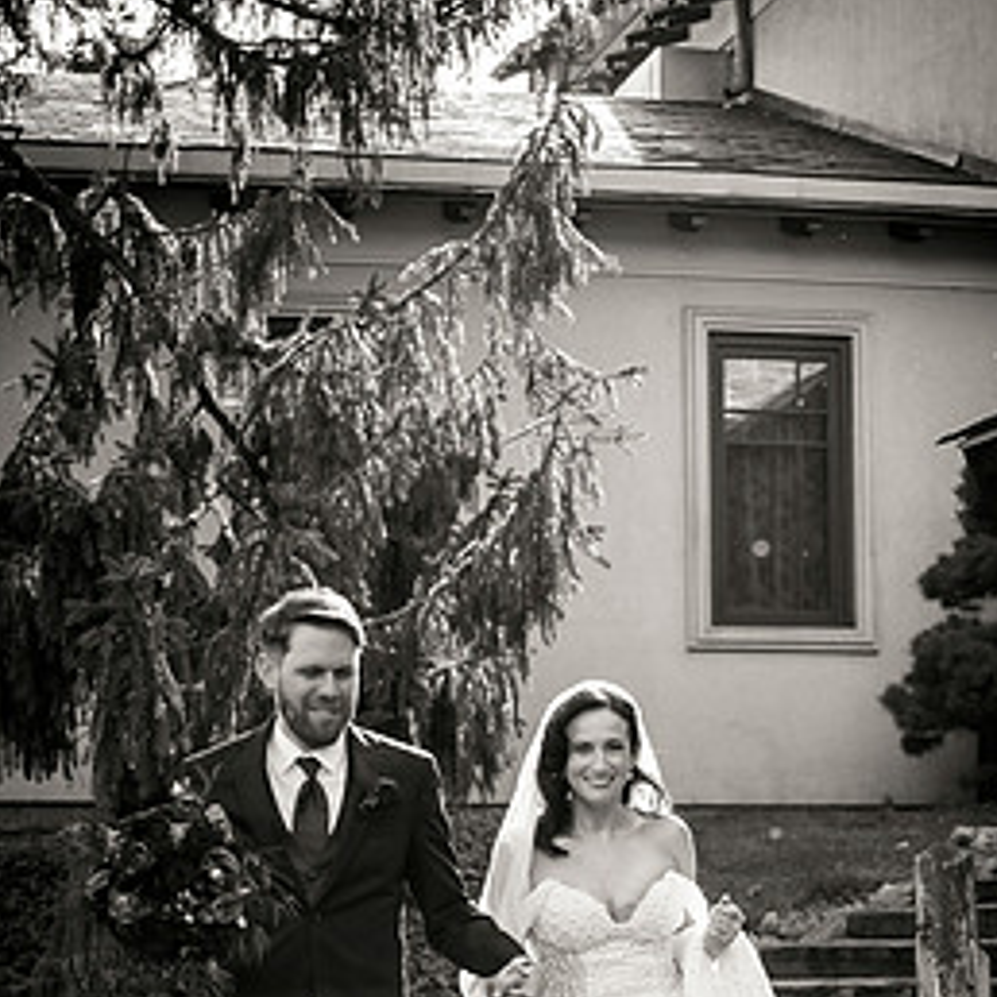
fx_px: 3617
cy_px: 777
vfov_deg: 15.6
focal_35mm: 111
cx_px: 510
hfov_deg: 15.7
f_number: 4
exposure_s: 1/3200
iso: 800
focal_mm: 75
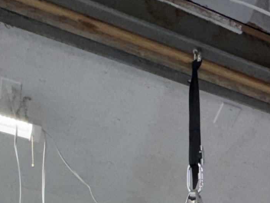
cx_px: 346
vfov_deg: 12.7
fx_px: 624
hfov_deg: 22.1
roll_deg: -1.7
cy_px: 529
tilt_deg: -7.2
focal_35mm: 80
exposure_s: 1/120
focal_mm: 2.22
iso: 100
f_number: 2.2
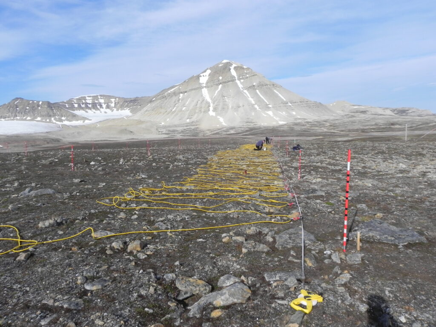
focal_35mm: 26
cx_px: 218
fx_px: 327
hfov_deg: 67.3
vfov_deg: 53.1
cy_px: 164
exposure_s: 1/413
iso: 160
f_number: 8
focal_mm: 4.6
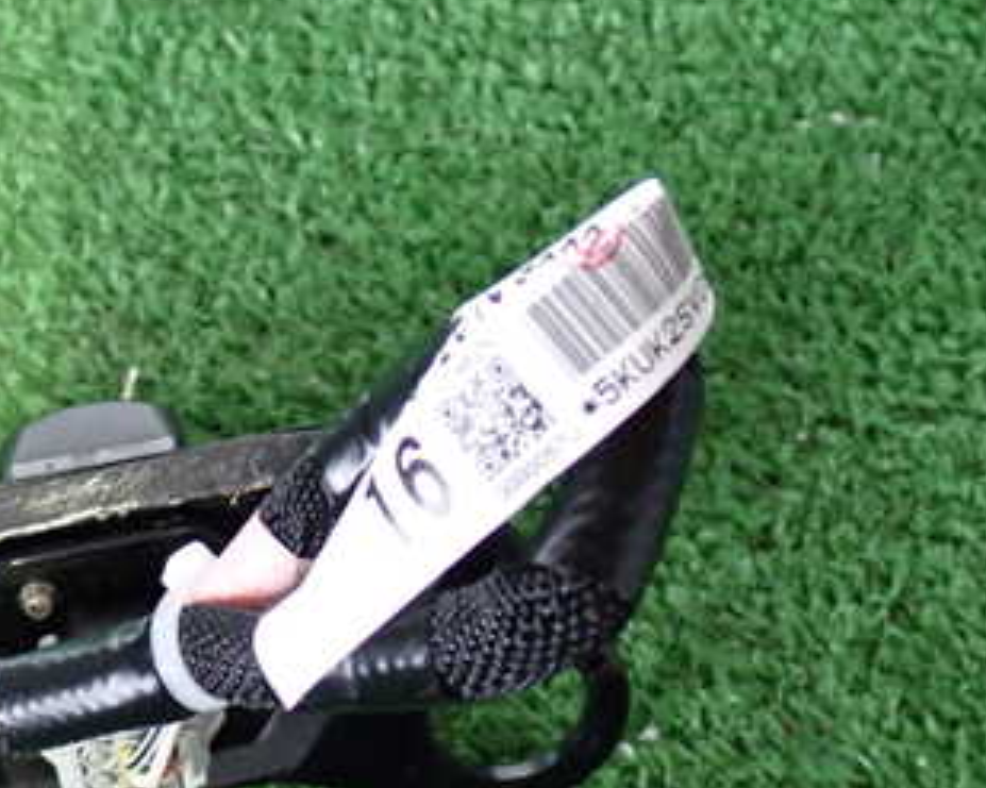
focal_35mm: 72
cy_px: 539
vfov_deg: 21.2
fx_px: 2100
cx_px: 156
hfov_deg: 25.8
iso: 400
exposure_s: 1/40
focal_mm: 6.83
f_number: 2.7
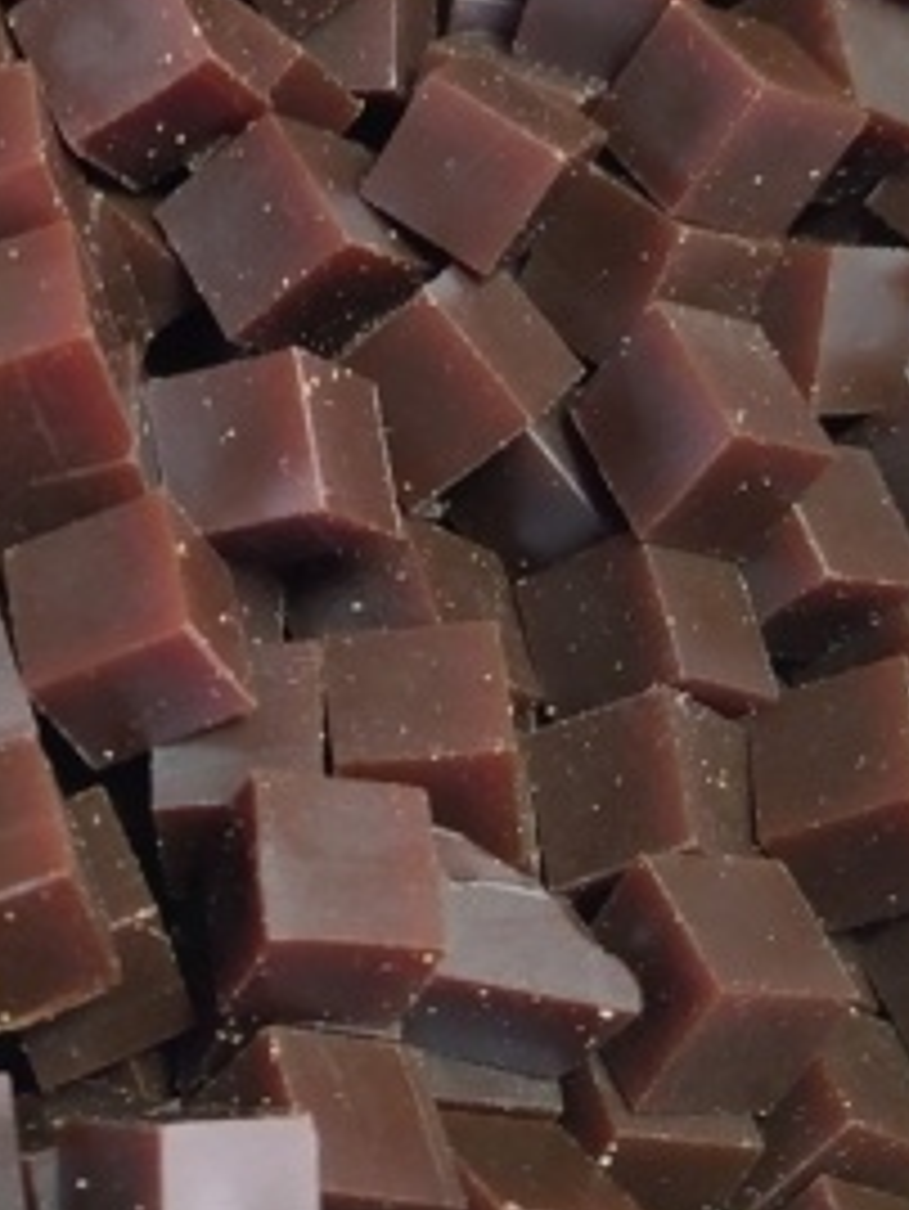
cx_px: -108
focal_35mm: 103
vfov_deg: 18.8
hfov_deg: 14.0
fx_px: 3603
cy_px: 182
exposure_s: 1/25
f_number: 1.8
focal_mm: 4.75
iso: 393
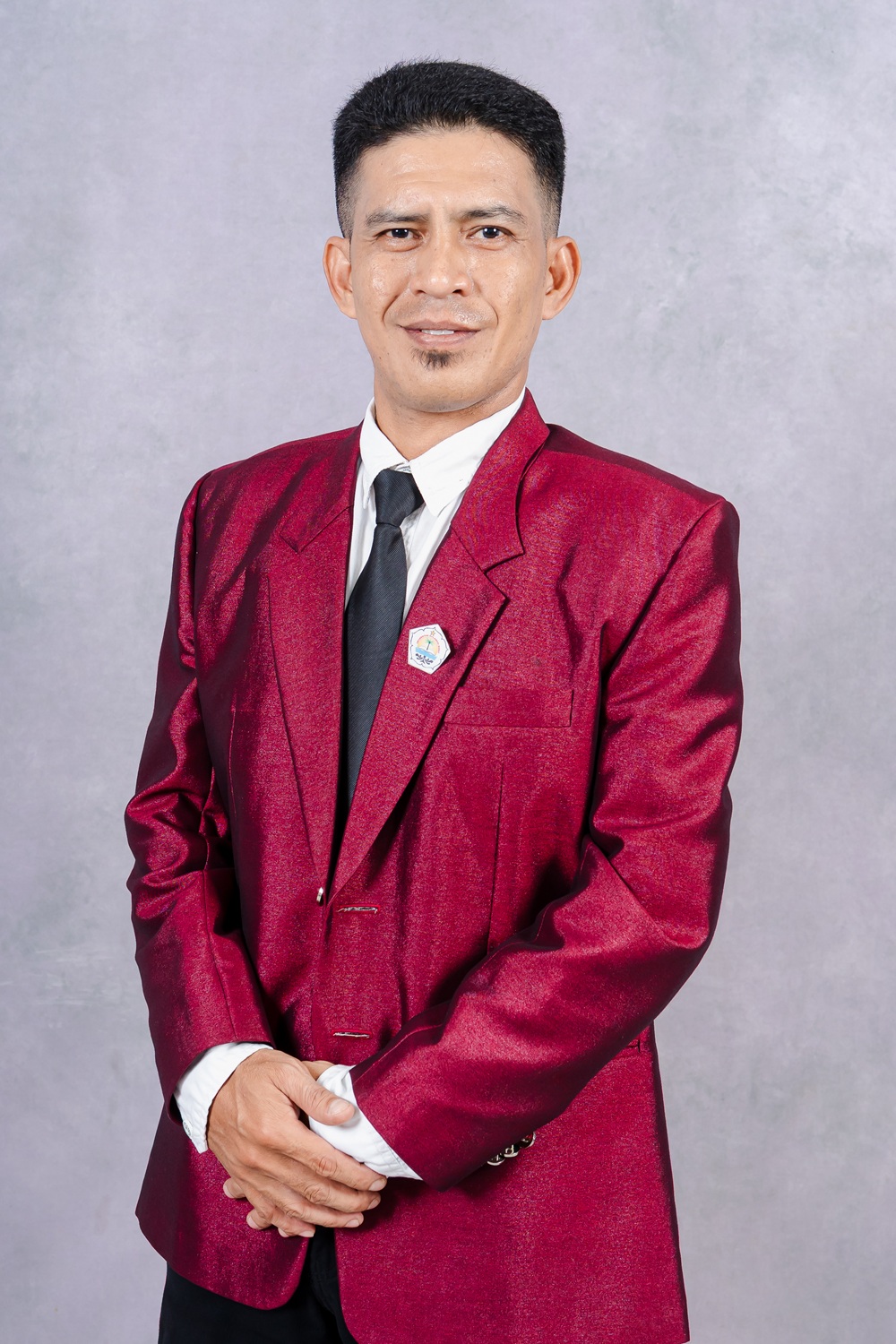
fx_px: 1941
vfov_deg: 38.2
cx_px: 448
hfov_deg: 26.0
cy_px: 672
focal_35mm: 52
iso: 250
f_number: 5.6
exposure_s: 1/160
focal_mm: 35
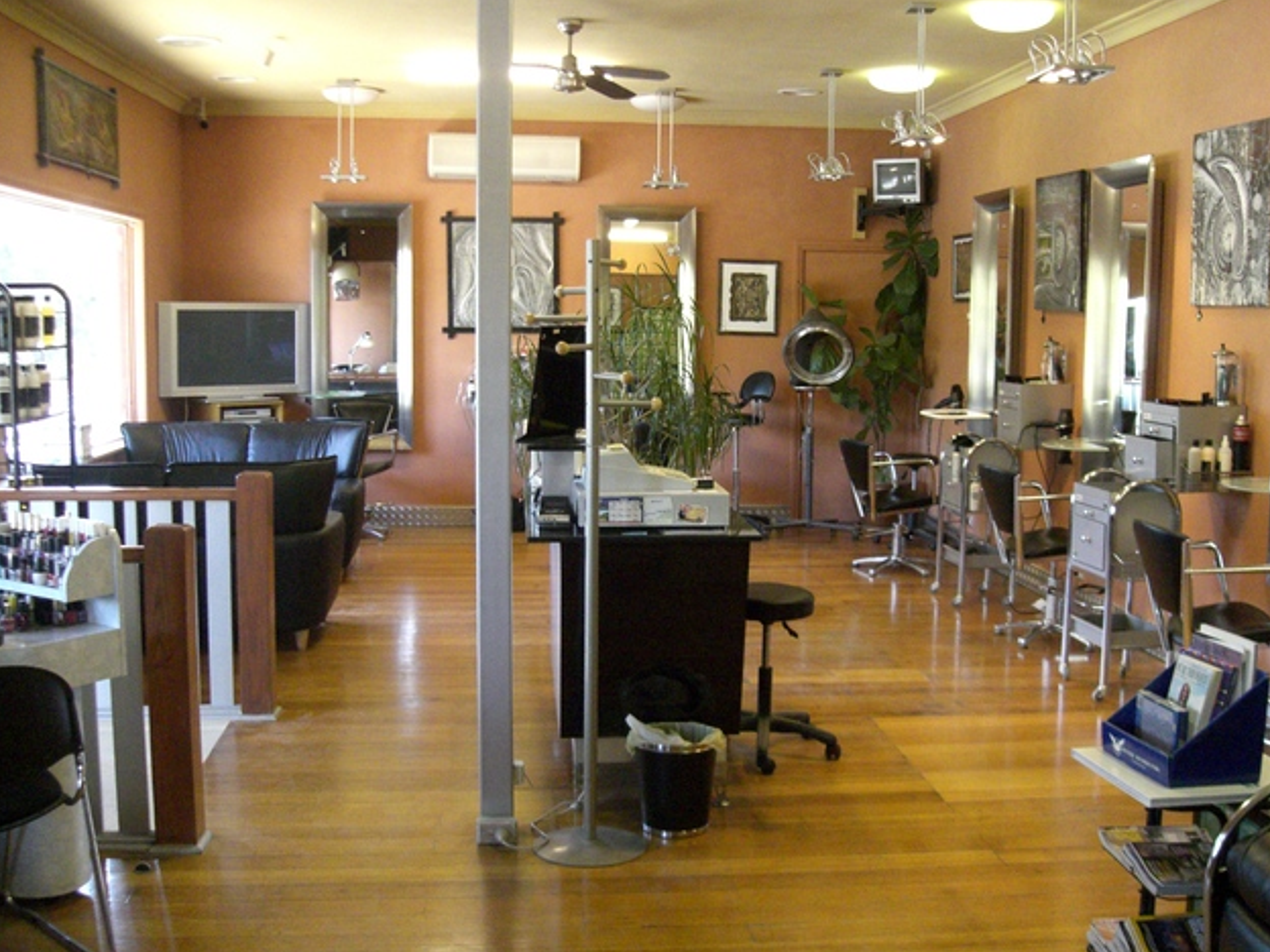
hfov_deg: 47.9
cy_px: 468
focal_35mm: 39
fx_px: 1431
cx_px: 643
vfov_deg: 36.8
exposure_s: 1/60
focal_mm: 6.3
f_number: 3.1
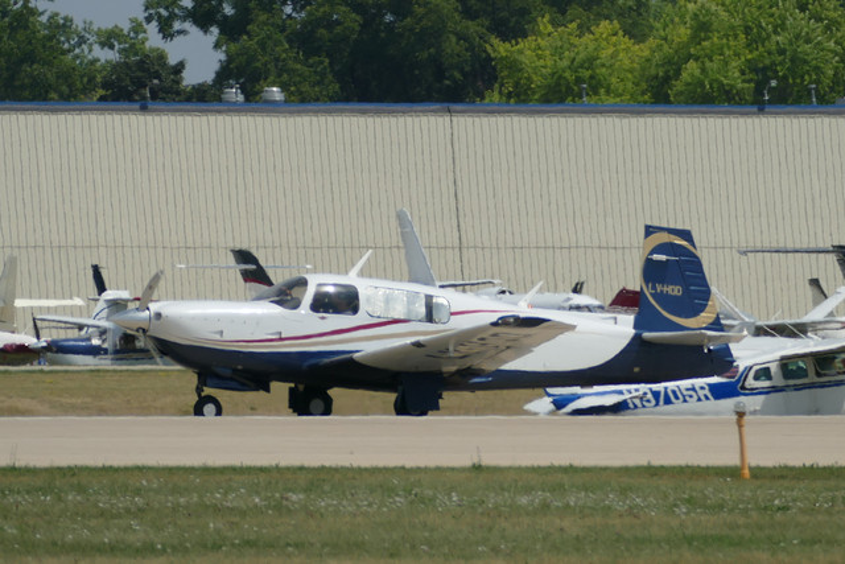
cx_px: 422
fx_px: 13593
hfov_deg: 3.6
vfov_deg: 2.4
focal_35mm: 579
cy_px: 282
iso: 125
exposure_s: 1/3200
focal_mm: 146
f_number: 4
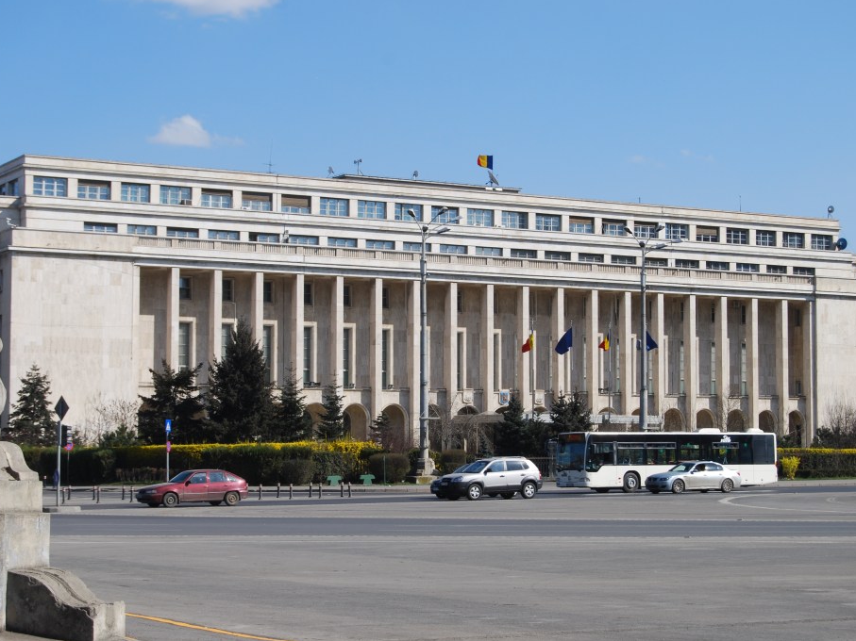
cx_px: 439
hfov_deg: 26.0
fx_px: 1854
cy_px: 320
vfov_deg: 19.6
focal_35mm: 75
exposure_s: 1/250
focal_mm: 46
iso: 100
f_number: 8
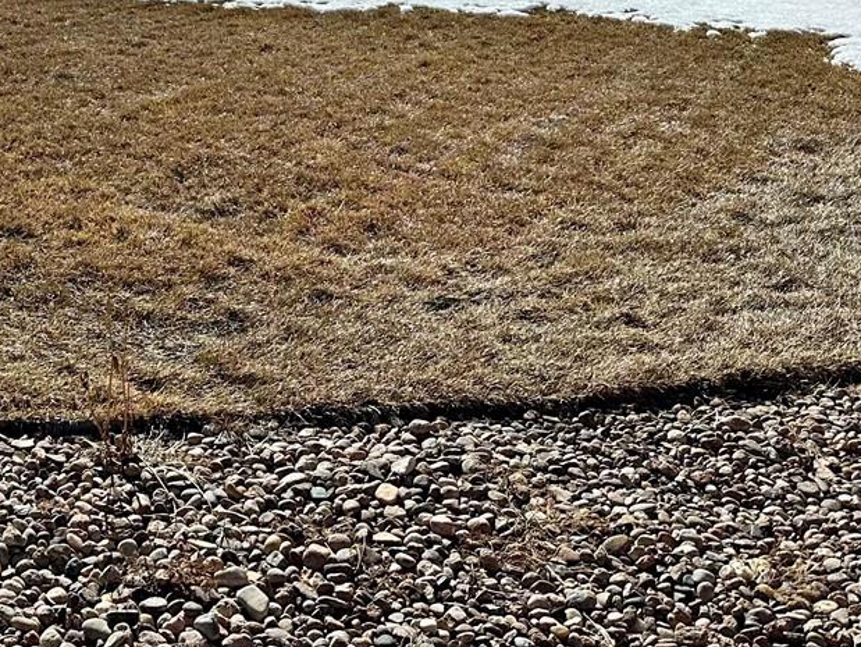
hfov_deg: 29.3
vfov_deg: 22.0
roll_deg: +1.2
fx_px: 1543
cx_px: 11
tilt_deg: -4.1
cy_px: -124
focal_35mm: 62
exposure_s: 1/8929
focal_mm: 6.86
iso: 80
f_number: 1.78
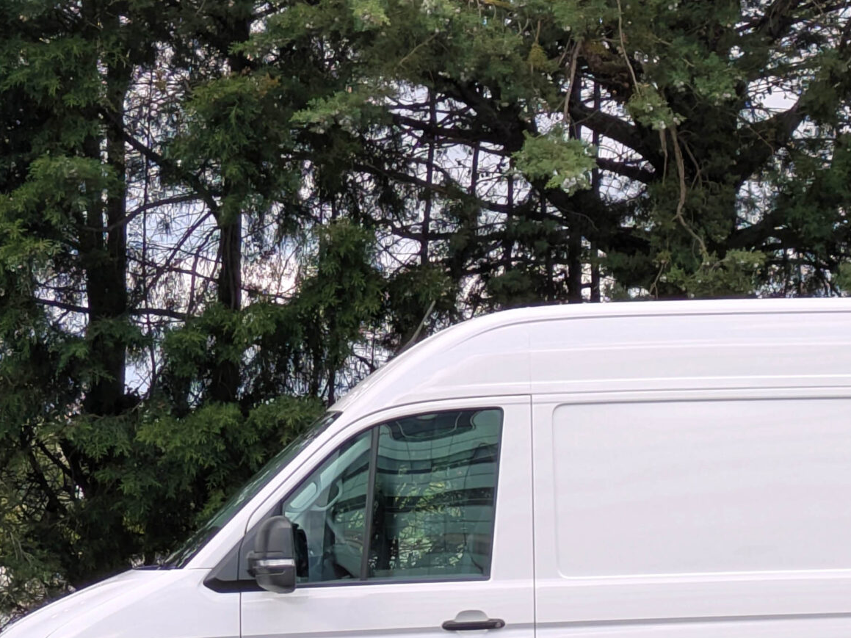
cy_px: 570
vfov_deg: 26.6
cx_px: 667
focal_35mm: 53
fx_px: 1303
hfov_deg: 35.1
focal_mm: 6.86
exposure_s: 1/3200
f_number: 1.8
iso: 80
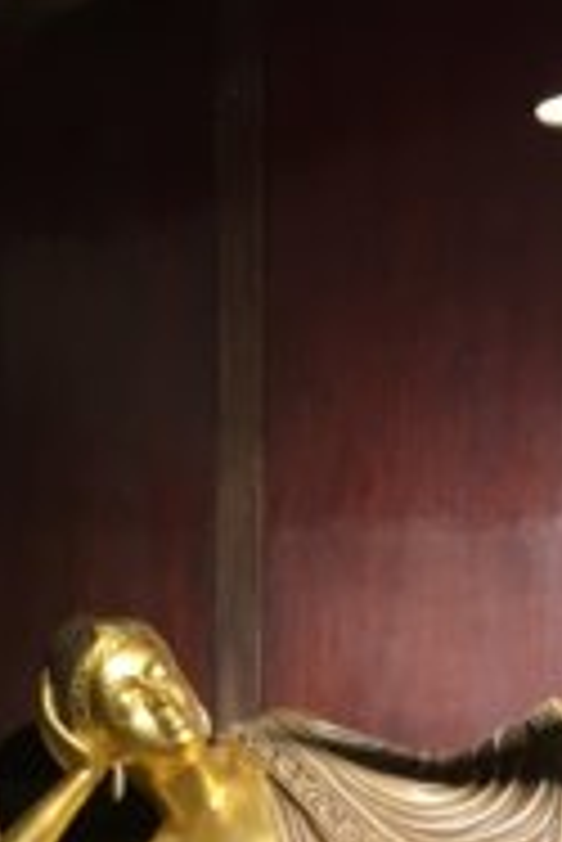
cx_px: 526
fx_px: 3015
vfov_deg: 15.1
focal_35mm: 129
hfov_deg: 10.6
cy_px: 1117
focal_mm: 4.15
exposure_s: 1/33
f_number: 2.2
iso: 50
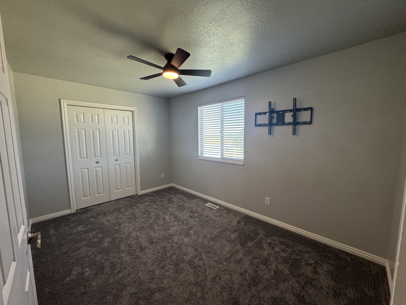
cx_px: 203
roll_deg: +0.4
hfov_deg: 102.1
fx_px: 164
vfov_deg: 85.7
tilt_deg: -5.4
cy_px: 152
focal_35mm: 14
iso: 160
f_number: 2.2
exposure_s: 1/120
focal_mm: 2.22
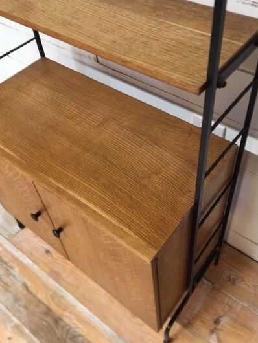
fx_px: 348
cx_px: 140
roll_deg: +2.5
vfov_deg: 52.4
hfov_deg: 40.7
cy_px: 145
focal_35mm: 35
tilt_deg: -44.8
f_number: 2.2
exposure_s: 1/17
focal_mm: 4.15
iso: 40
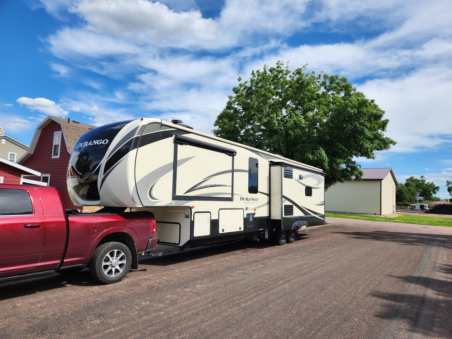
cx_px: 226
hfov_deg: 73.9
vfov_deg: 58.9
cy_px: 170
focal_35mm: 23
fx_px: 300
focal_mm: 5.4
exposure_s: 1/2077
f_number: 1.8
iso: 20
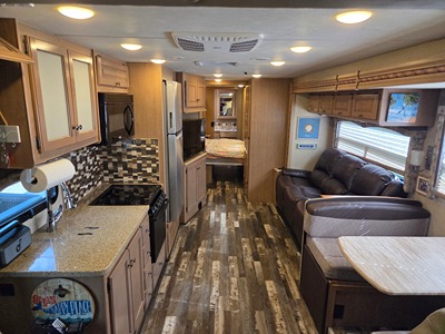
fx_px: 296
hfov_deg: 73.9
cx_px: 222
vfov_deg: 58.9
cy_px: 167
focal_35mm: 23
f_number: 1.8
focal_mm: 5.4
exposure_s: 1/120
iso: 250
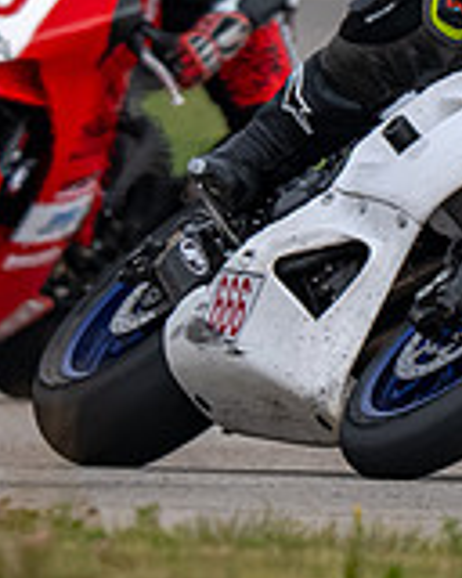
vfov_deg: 0.5
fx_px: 63821
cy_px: 69
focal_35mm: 3734
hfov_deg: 0.4
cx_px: 337
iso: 720
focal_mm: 600
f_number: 6.3
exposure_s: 1/1250
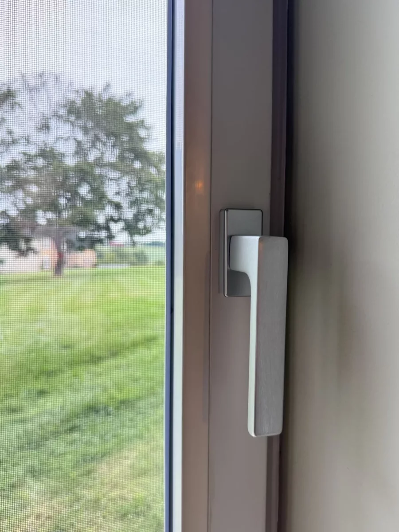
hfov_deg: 56.8
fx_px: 369
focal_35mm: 24
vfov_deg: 71.6
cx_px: 200
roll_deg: -2.0
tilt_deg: -1.7
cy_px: 266
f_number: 1.78
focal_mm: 6.76
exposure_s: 1/60
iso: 320
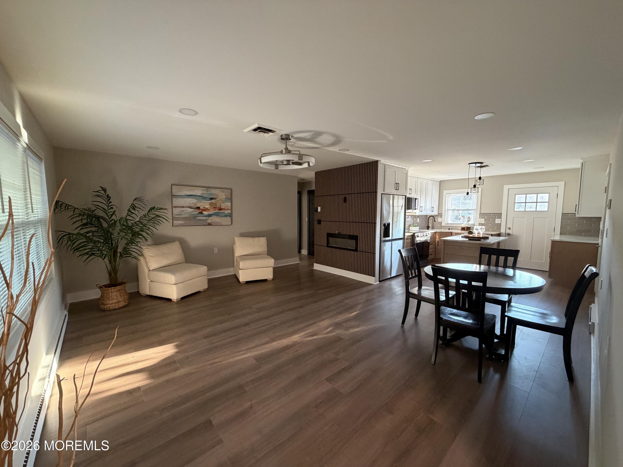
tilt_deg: -4.7
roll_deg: +0.6
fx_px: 252
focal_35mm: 14
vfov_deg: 85.7
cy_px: 234
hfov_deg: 102.1
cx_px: 312
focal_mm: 2.22
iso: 400
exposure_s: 1/60
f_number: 2.2
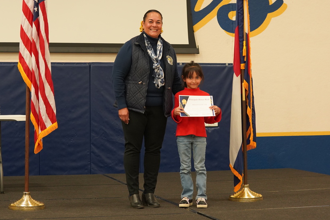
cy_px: 87
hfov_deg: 23.1
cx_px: 154
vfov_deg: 15.5
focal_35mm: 88
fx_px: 806
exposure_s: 1/160
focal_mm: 70
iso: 2500
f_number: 4
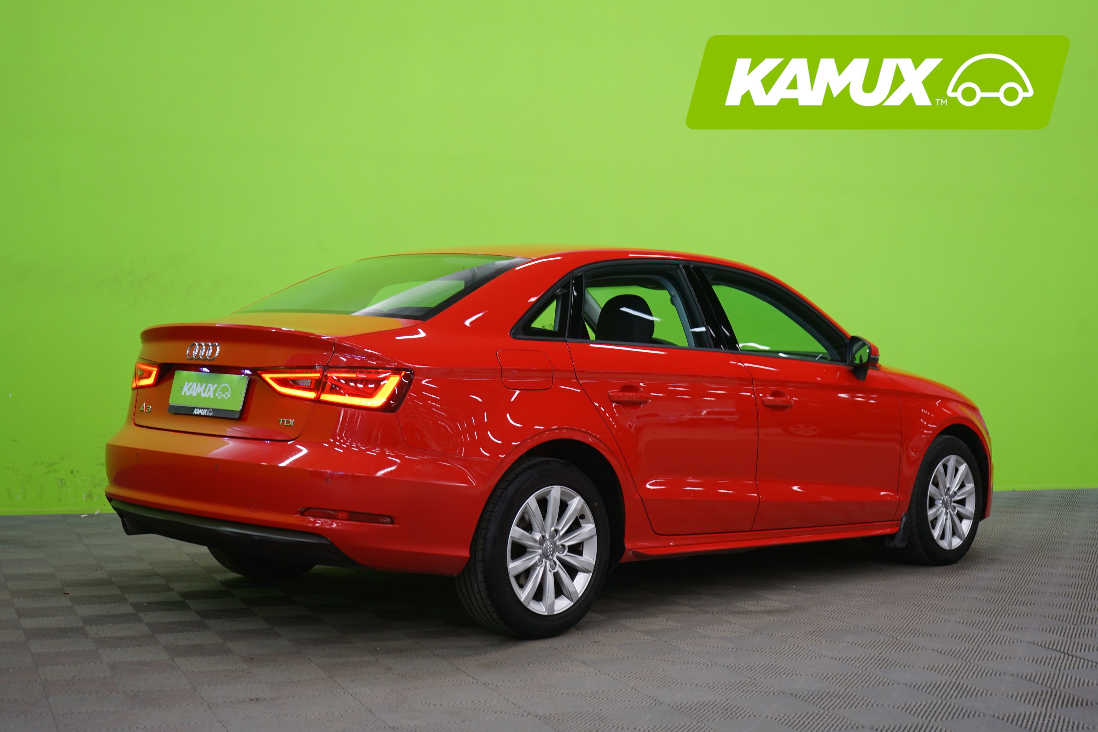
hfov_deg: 41.9
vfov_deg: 28.6
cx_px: 549
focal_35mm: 47
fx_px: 1433
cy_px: 366
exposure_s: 1/8
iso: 400
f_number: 5
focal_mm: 47
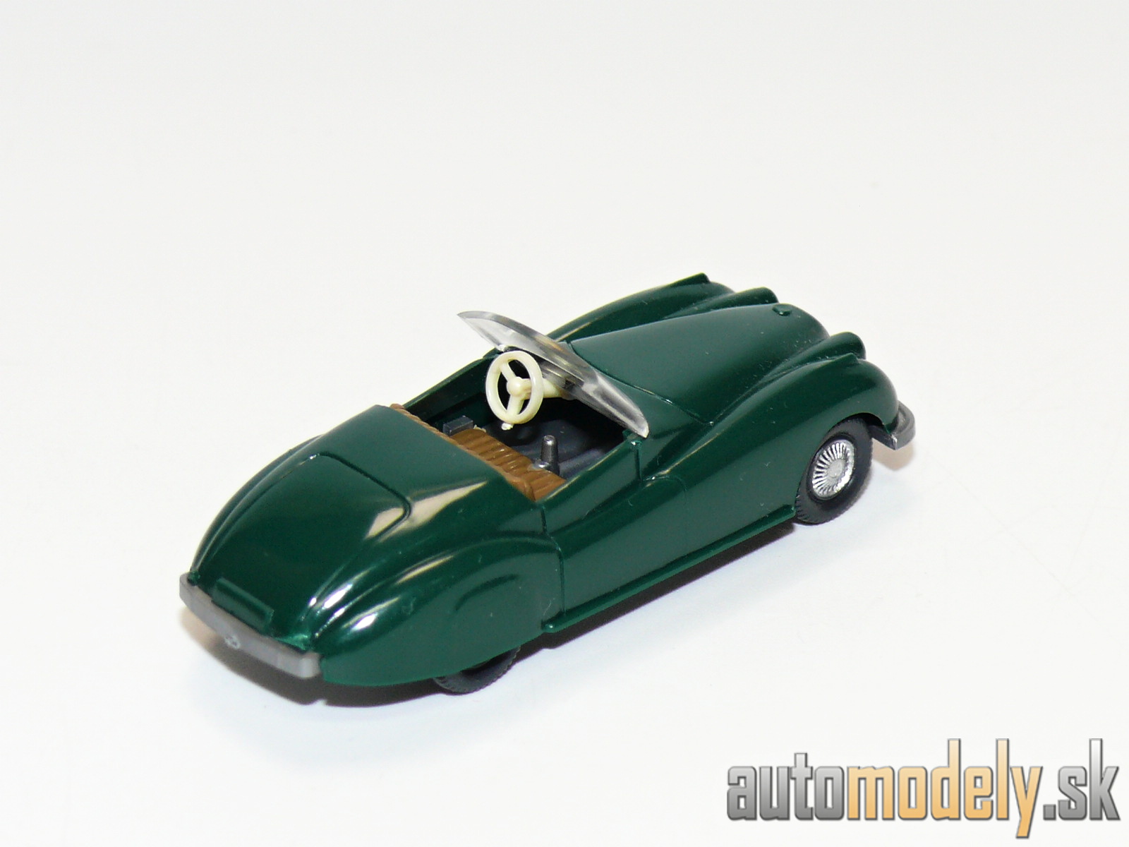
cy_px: 424
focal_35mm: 135
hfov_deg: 14.6
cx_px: 564
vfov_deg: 11.0
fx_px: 4403
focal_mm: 16.2
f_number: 4
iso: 100
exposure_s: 1/30
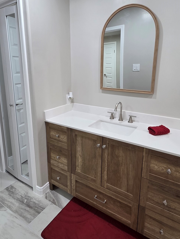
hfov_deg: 63.2
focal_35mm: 21
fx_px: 146
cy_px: 95
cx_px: 77
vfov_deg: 78.0
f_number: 2.2
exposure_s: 1/60
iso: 160
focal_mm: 2.2
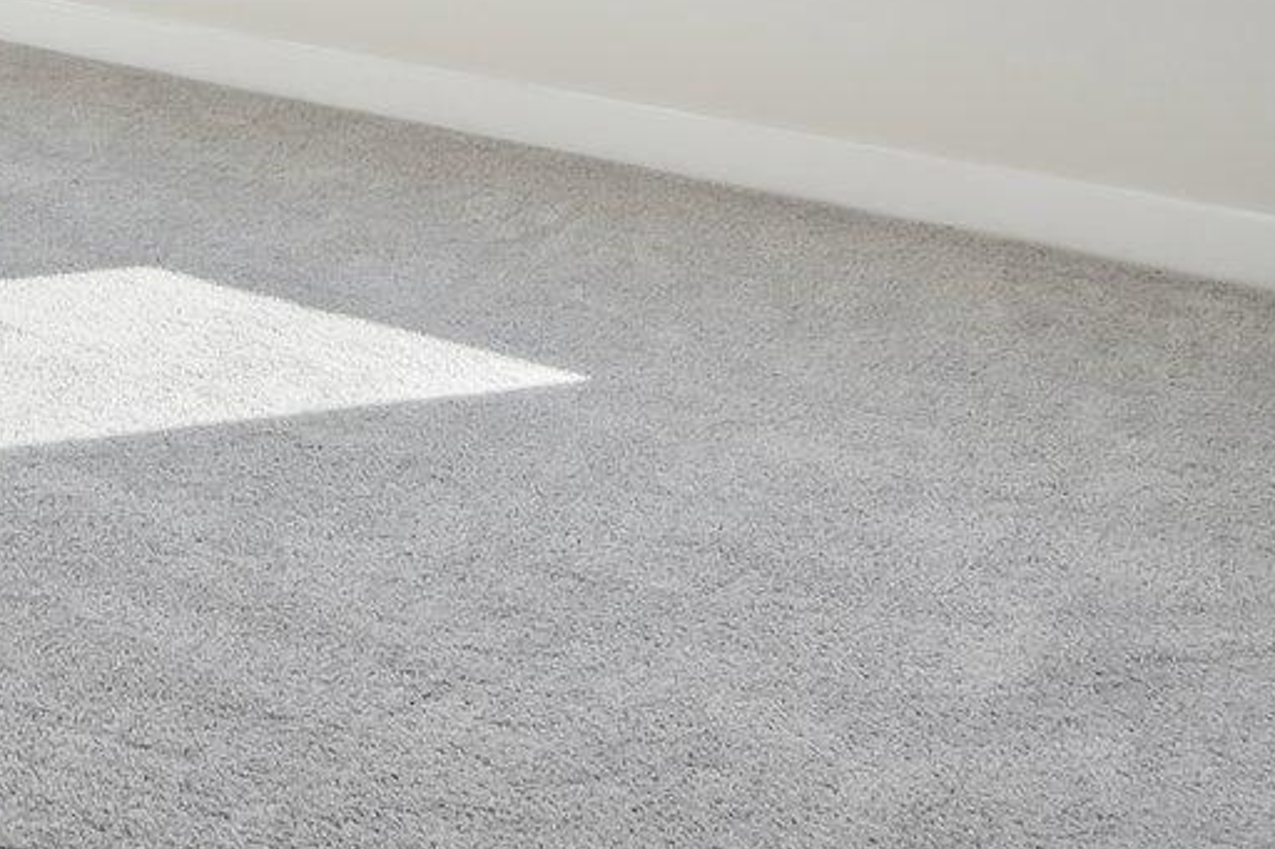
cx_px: -149
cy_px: -449
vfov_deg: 18.6
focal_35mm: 64
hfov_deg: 28.4
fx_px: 2266
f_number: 4
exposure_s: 1/200
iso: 100
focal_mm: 16
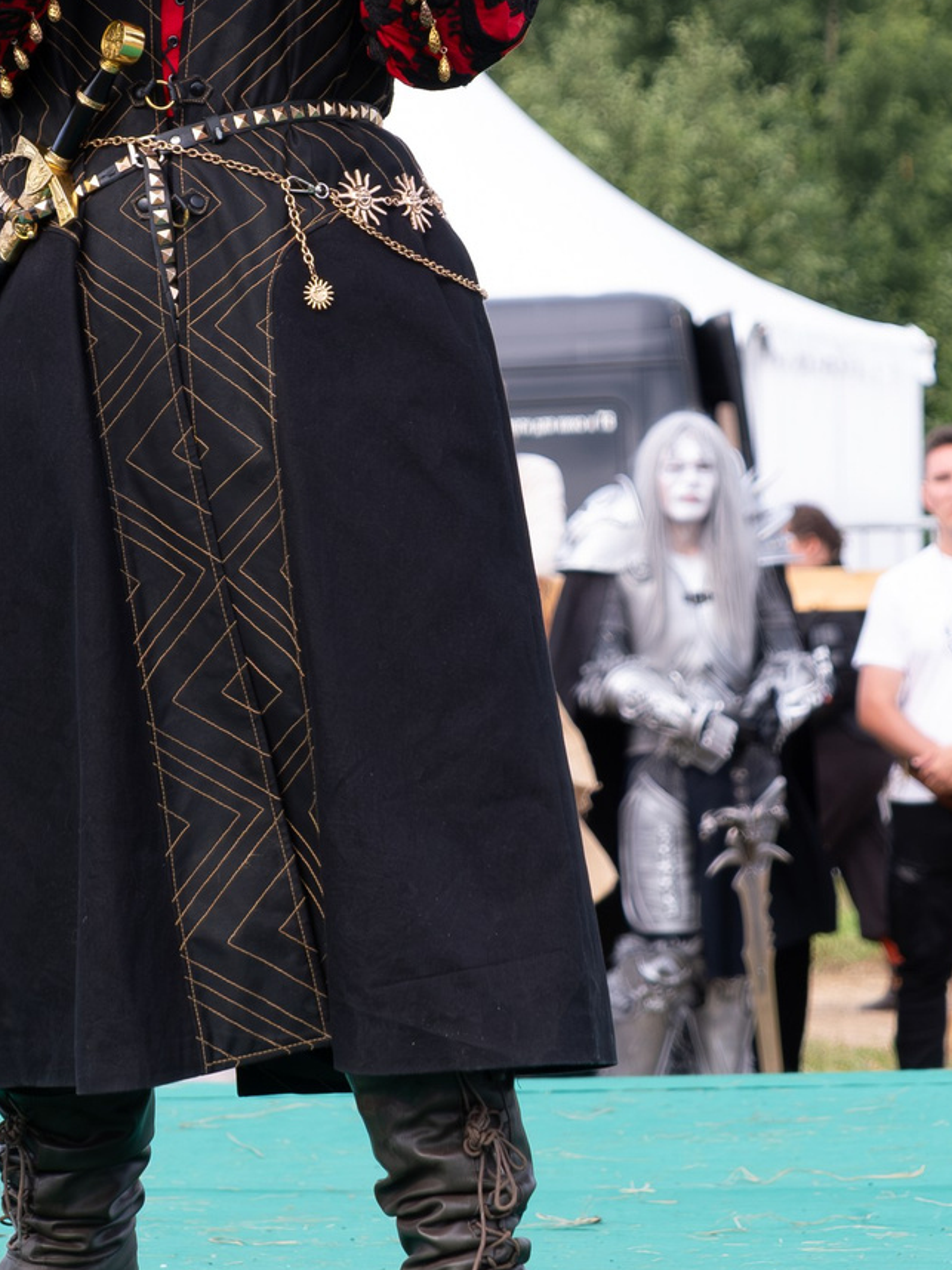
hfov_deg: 6.7
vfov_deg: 8.9
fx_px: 8108
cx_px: 515
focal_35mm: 221
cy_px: 178
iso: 320
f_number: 3.6
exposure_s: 1/1000
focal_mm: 51.6
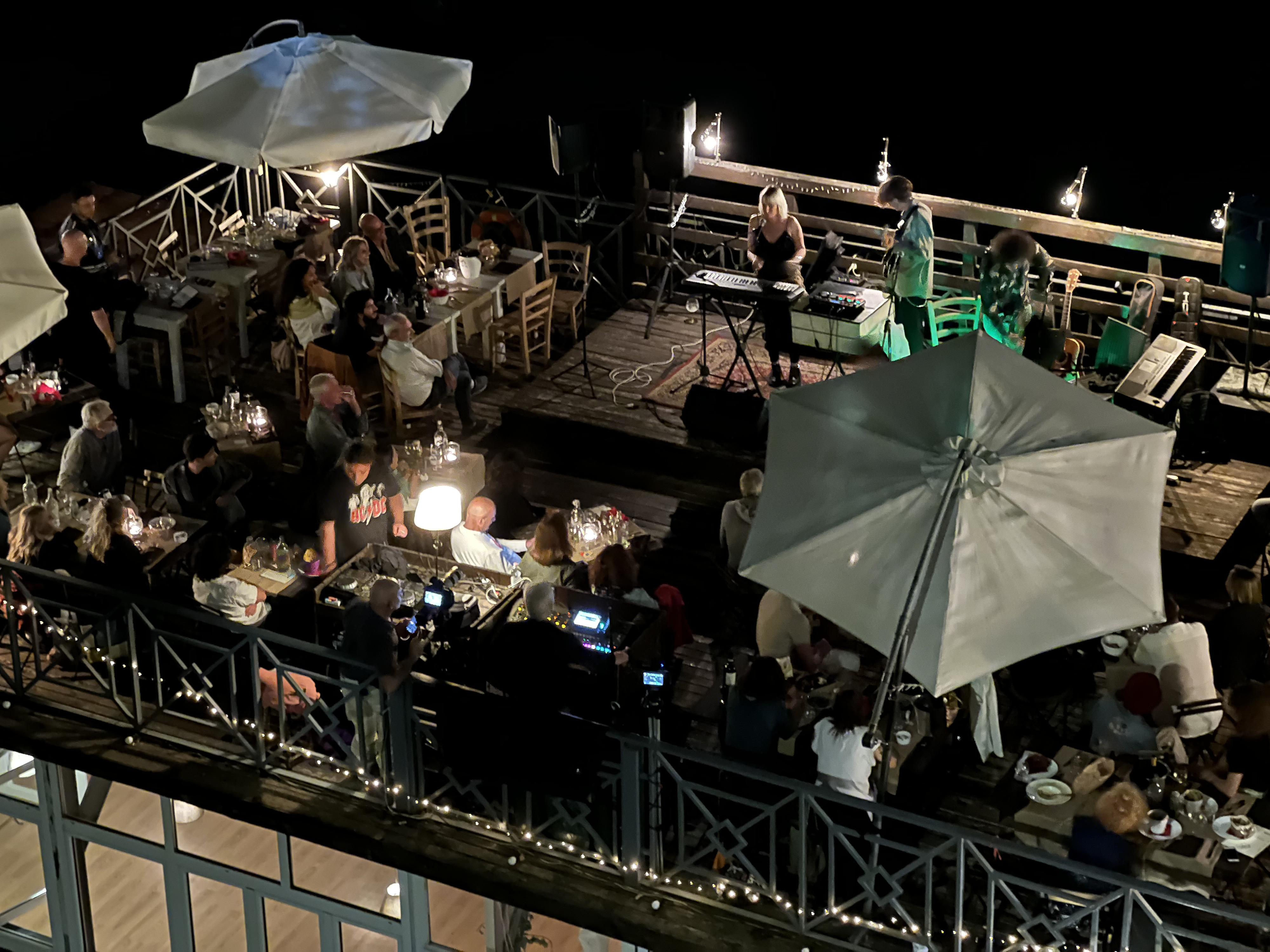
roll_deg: +3.7
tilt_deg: -29.2
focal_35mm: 77
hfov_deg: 25.3
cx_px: 635
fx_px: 2825
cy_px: 476
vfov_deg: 19.1
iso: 1250
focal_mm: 9
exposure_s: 1/5
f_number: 2.8
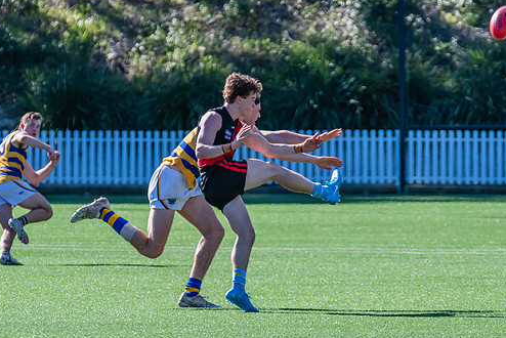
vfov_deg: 2.4
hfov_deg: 3.5
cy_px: 205
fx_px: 8171
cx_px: 264
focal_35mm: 581
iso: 800
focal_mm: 380
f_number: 10
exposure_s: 1/1250
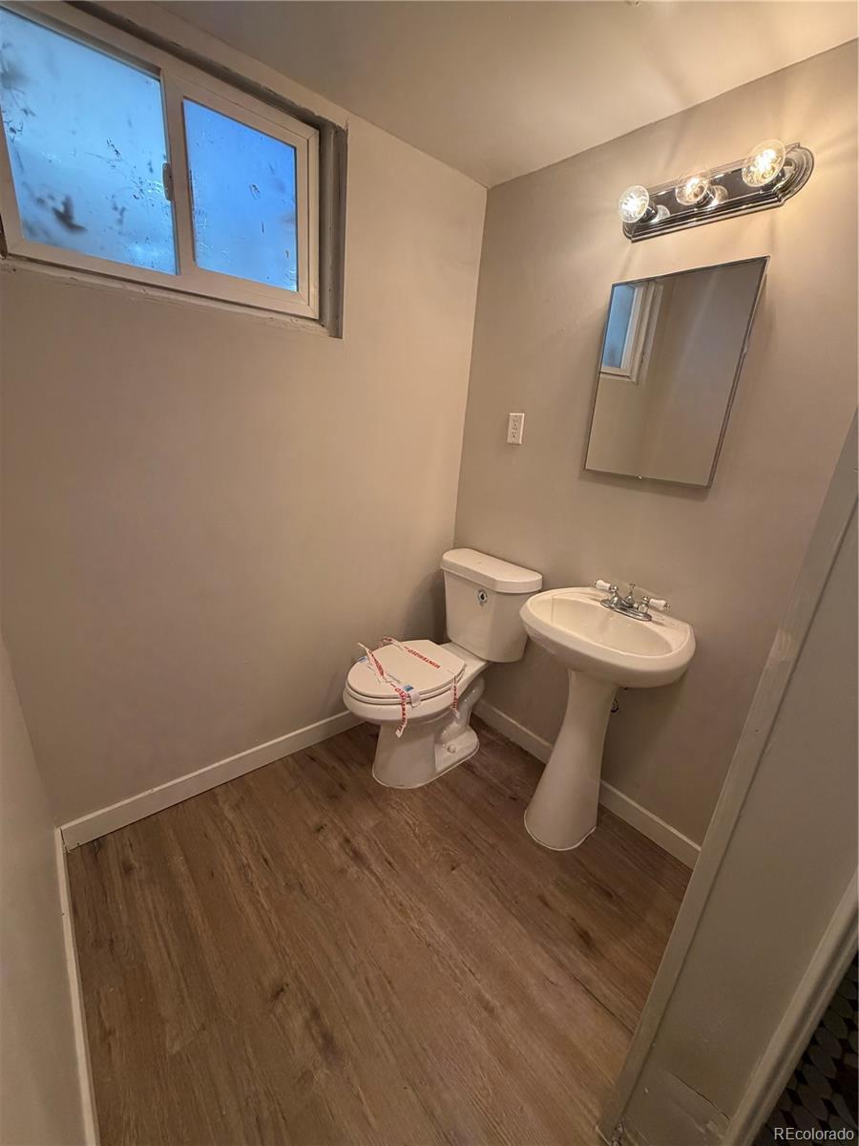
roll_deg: -2.6
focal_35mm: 14
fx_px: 463
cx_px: 430
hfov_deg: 85.7
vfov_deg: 102.1
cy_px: 573
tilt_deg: -19.1
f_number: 2.2
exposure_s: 1/120
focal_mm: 2.22
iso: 200
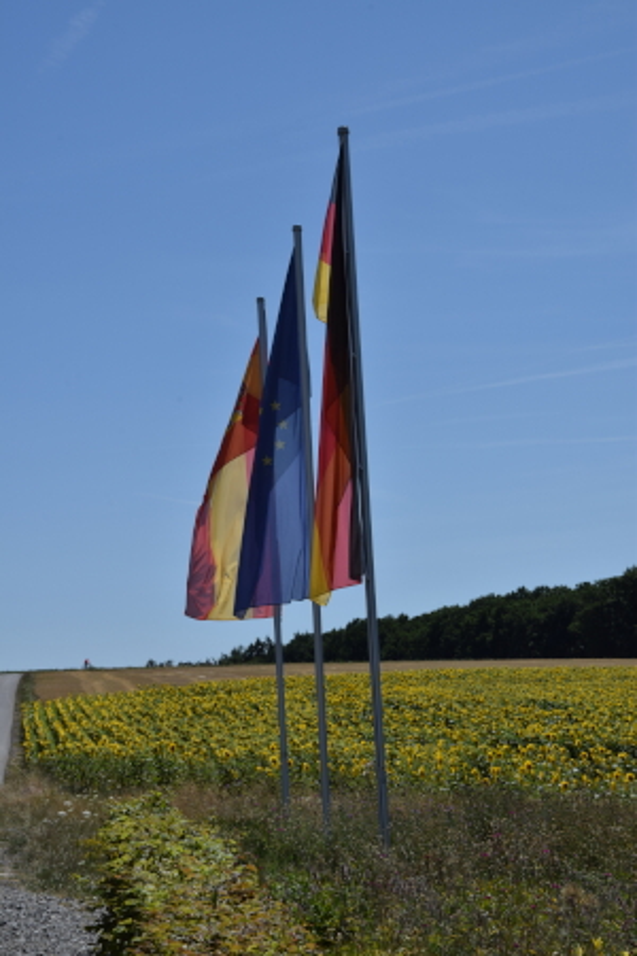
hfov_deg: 17.5
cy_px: 478
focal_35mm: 78
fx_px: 2070
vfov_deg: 26.0
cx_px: 318
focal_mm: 52
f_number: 18
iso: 100
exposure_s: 1/125
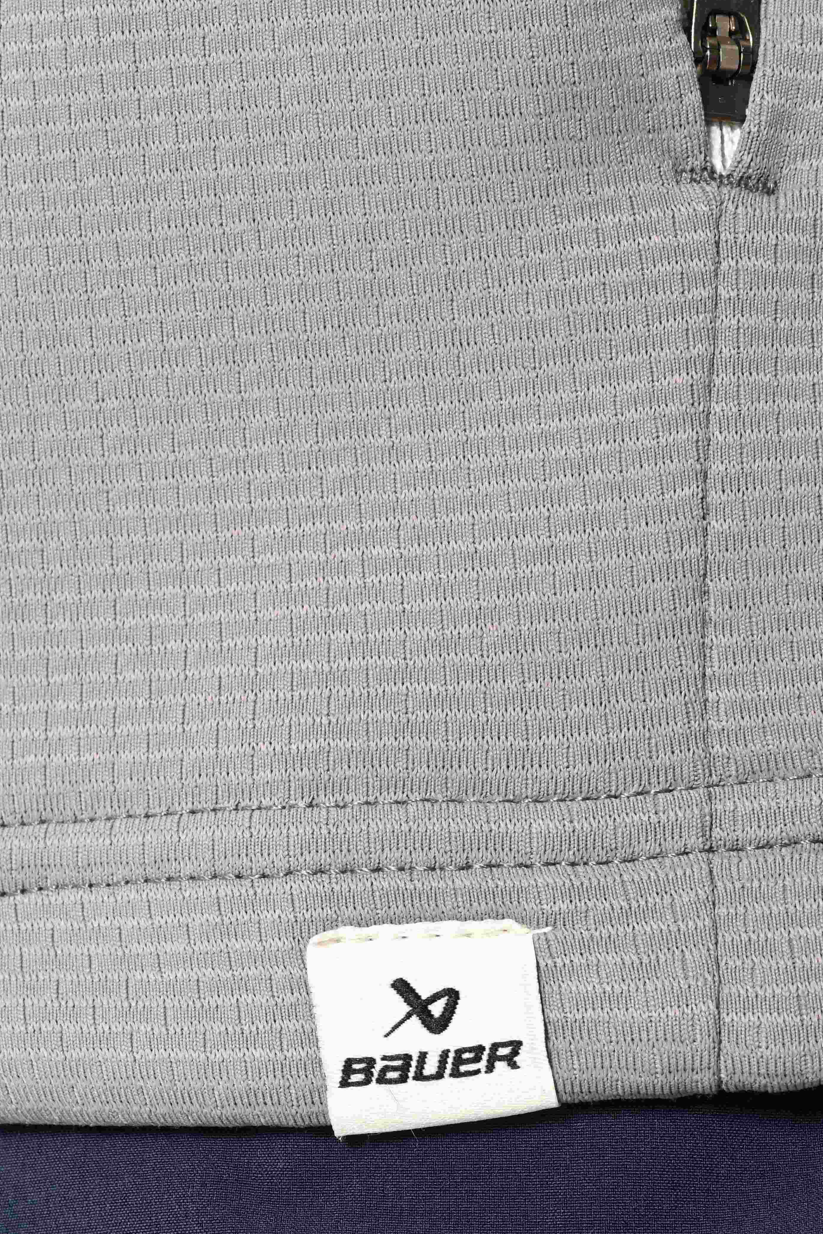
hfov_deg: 9.9
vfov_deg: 14.8
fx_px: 4766
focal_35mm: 139
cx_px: 265
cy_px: 672
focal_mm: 70
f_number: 16
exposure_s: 1/200
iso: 400
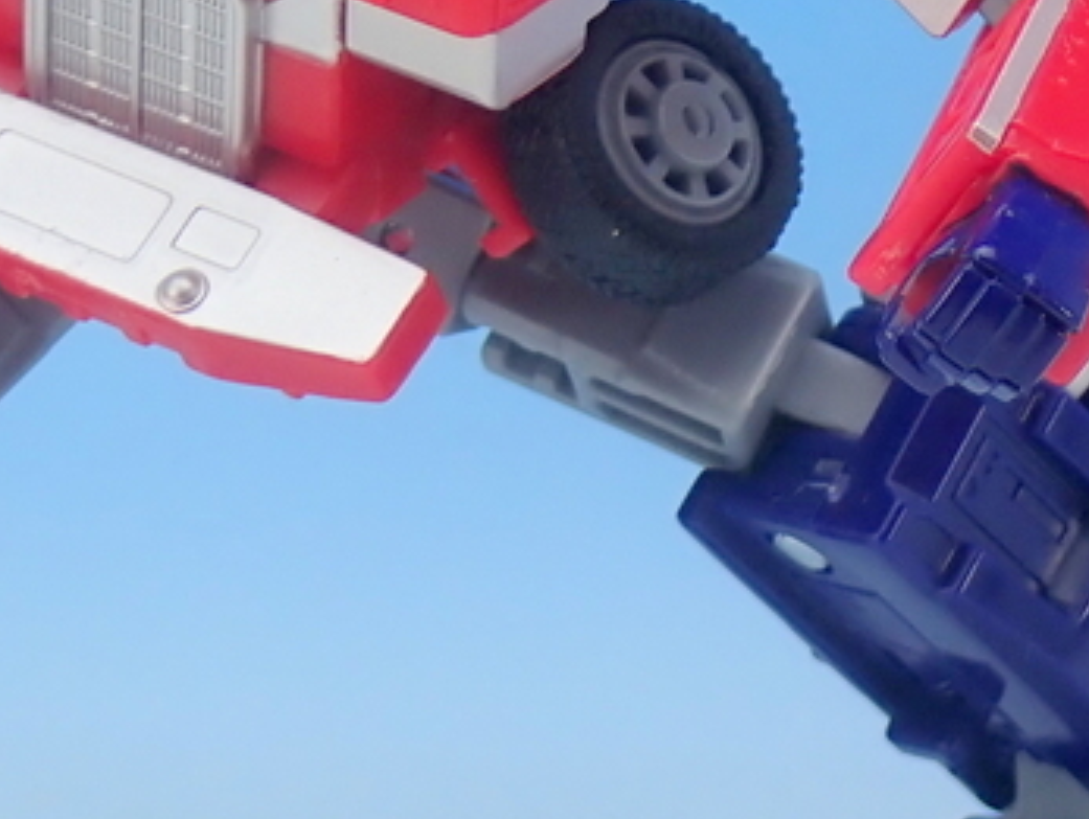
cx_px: 6
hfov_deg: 8.7
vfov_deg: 6.5
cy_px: 122
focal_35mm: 227
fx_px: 7149
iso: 100
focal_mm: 13.65
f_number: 4.1
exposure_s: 1/15
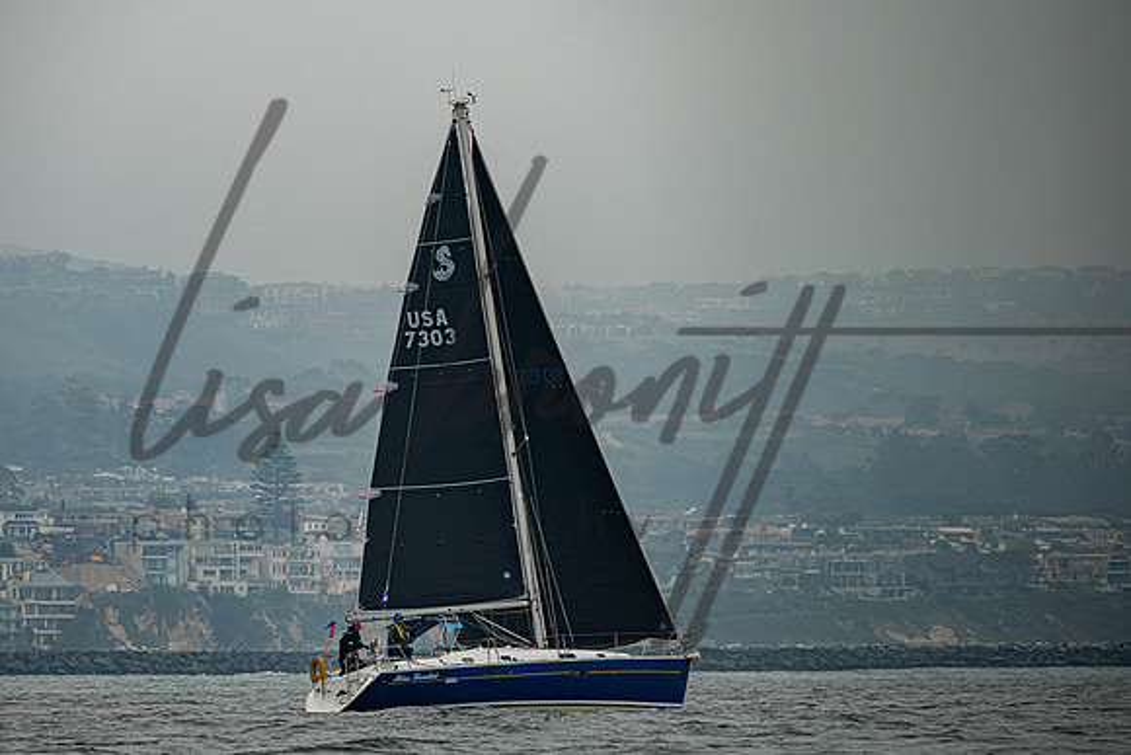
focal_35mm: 411
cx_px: 366
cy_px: 266
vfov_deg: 3.3
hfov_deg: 5.0
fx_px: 12913
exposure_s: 1/2500
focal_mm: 300
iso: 250
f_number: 5.6
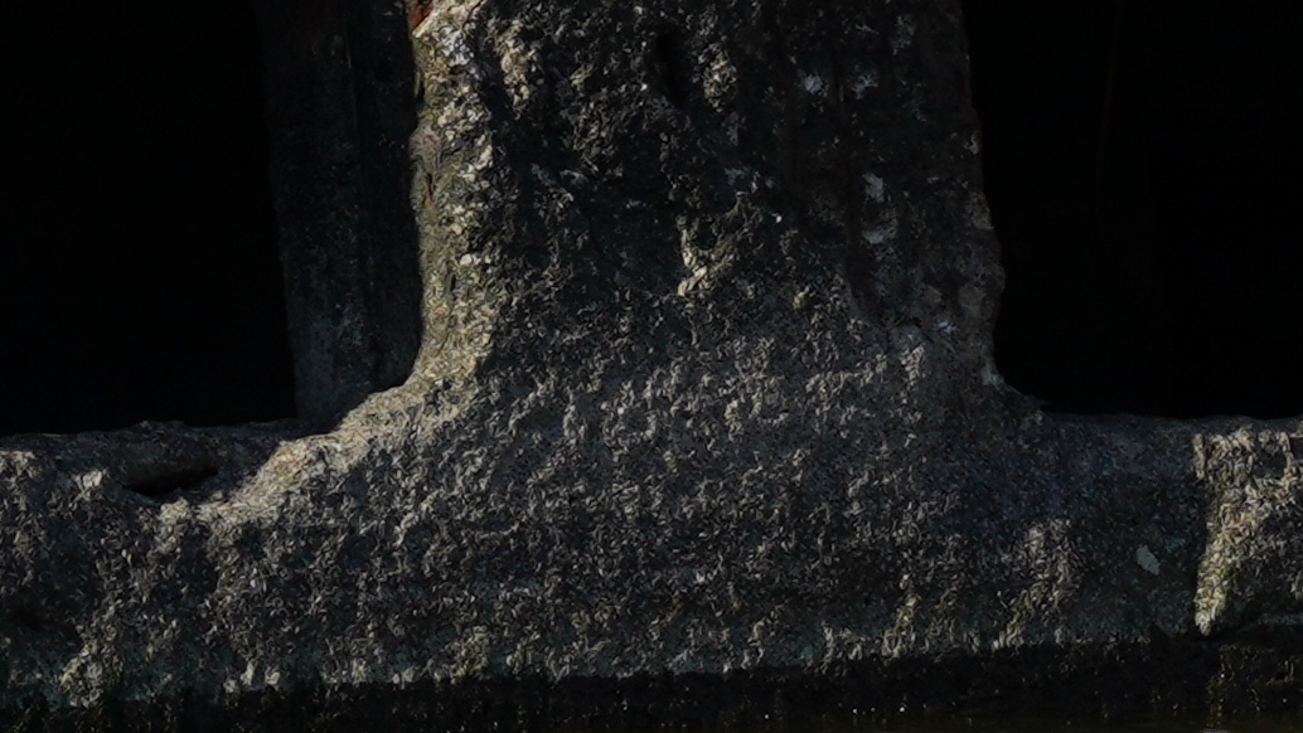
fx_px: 10920
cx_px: 527
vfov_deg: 3.8
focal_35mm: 316
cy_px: -327
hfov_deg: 6.8
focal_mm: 52
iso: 125
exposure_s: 1/2500
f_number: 4
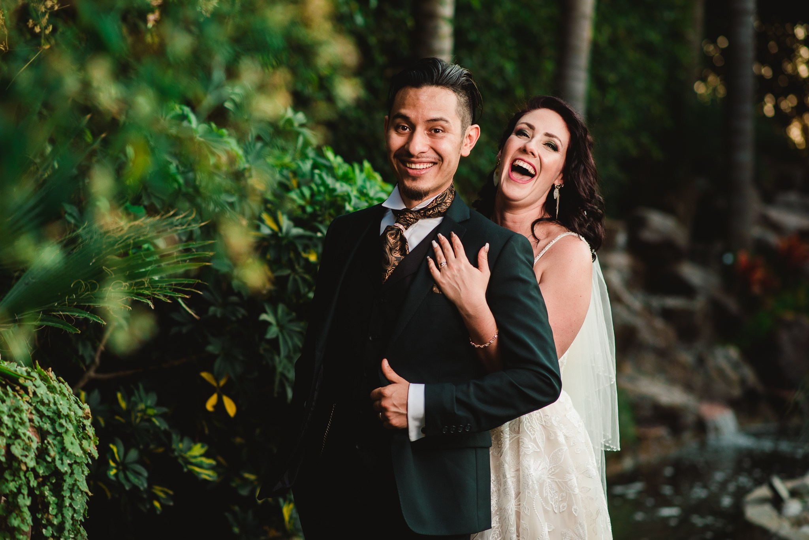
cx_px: 404
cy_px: 270
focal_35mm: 85
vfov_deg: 16.1
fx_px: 1911
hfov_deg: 23.9
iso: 100
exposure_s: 1/800
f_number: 2.8
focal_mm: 85
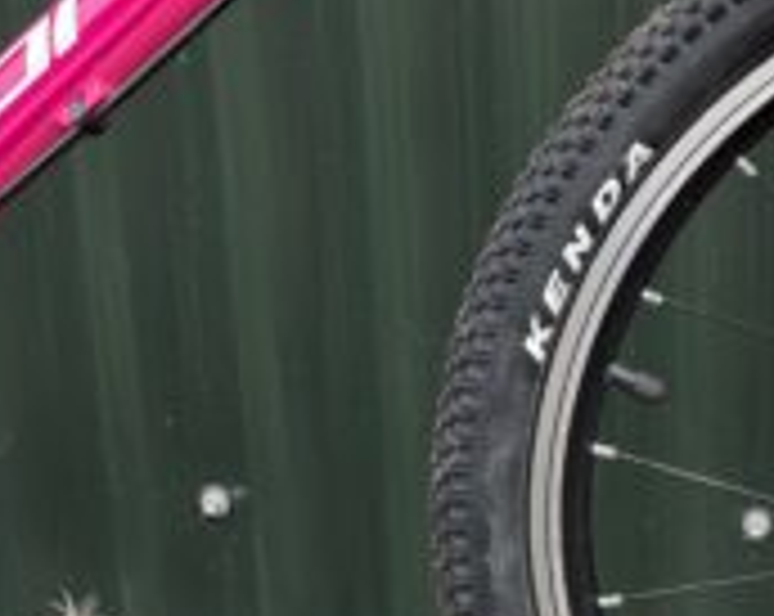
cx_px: 958
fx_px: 1624
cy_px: 337
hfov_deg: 24.1
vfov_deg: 21.5
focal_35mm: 71
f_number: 1.6
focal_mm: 5.1
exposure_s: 1/215
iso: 40
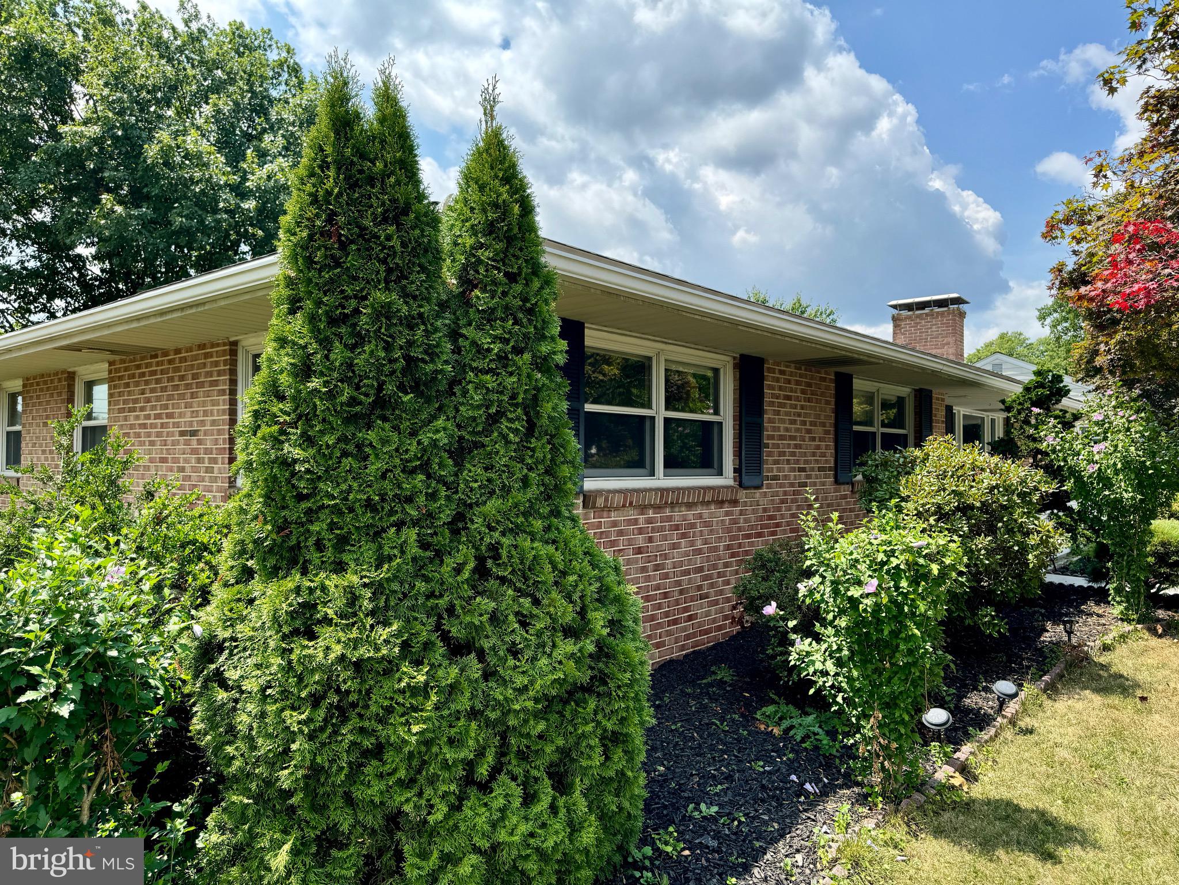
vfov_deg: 56.8
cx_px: 590
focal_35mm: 24
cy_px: 442
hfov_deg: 71.6
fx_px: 817
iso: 80
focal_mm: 6.76
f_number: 1.78
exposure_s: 1/2415
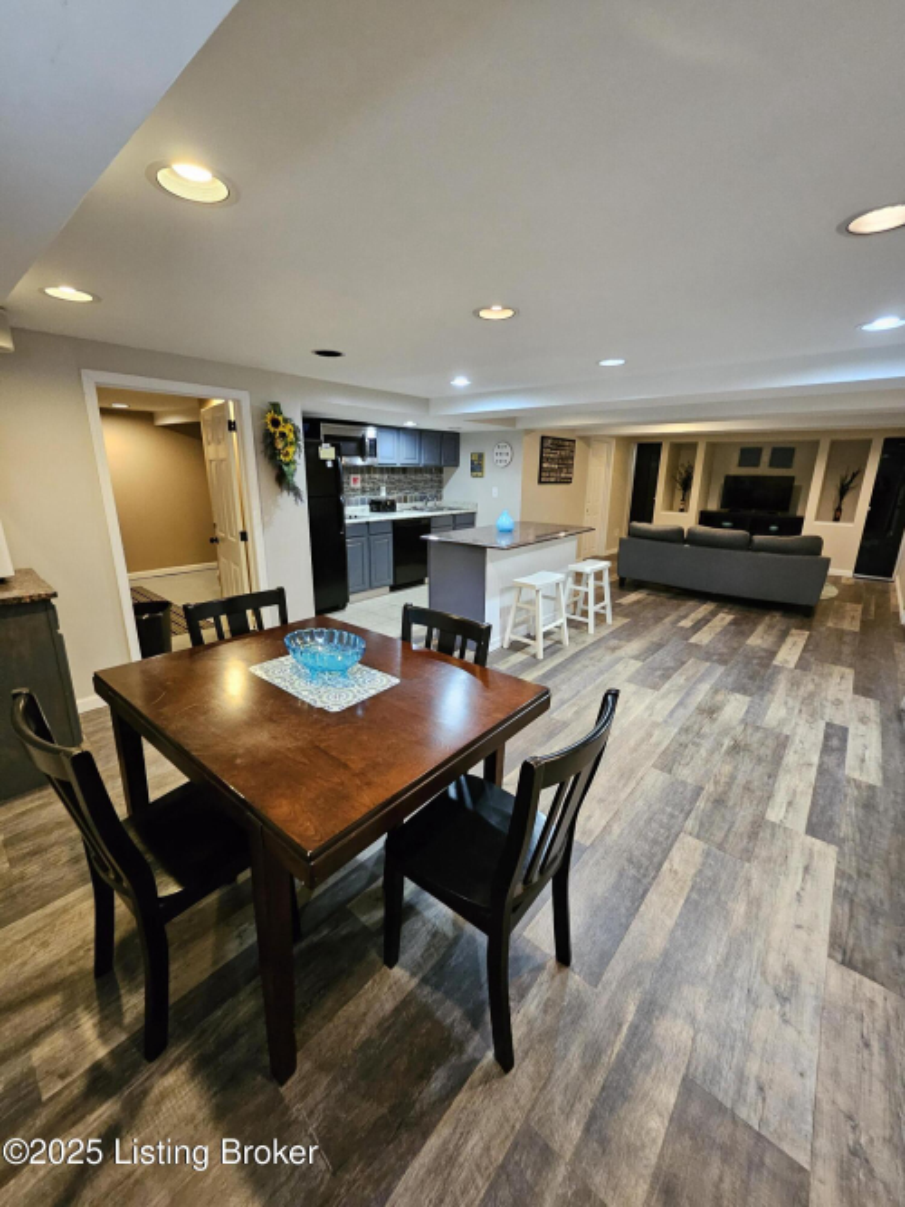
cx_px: 452
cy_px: 604
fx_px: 453
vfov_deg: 106.2
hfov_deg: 89.9
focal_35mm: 13
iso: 400
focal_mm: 1.74
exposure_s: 1/30
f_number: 2.2
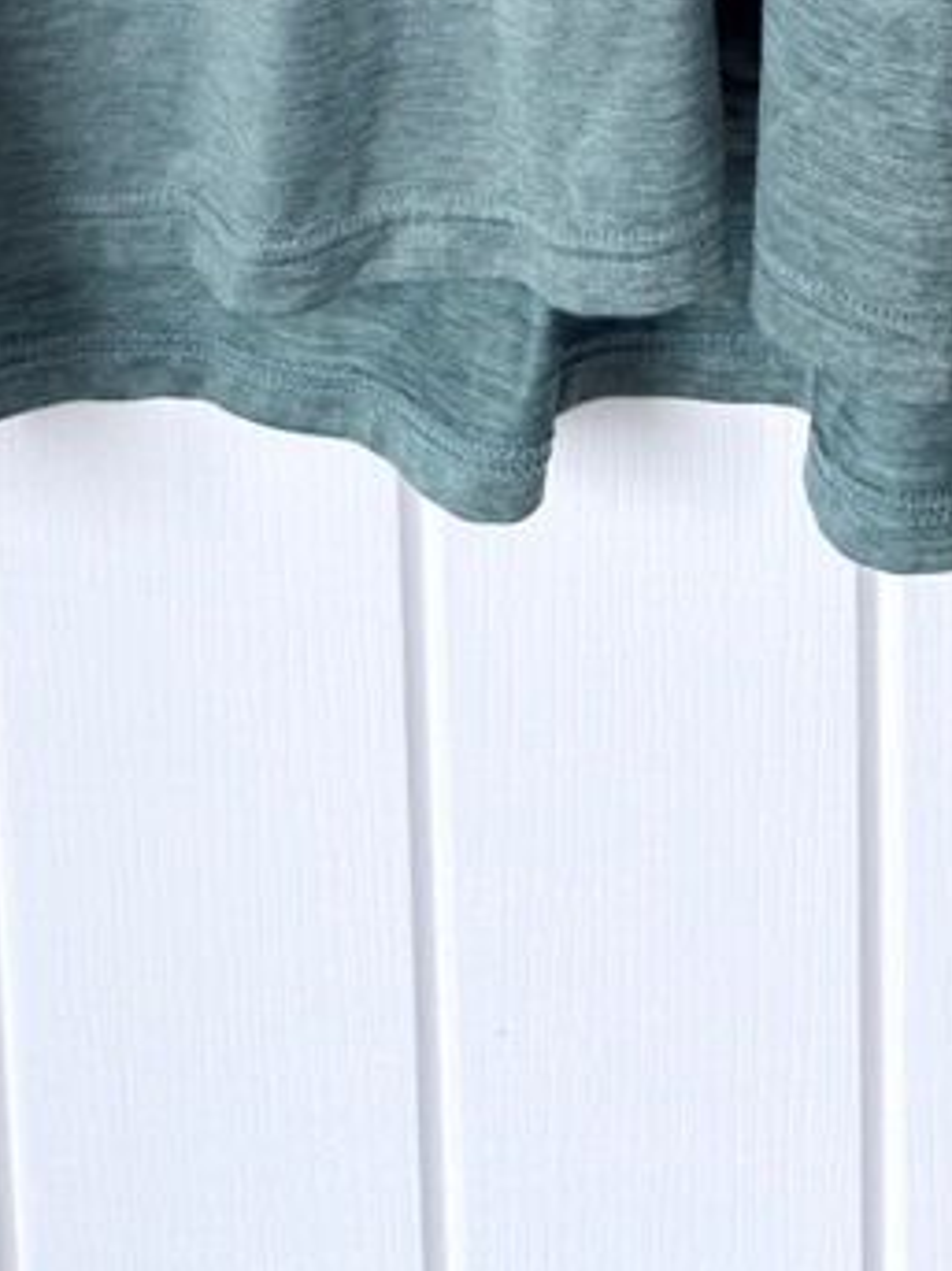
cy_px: -1504
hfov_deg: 13.2
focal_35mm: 112
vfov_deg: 13.9
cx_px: 730
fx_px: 4109
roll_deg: +0.8
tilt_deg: -10.8
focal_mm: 6.76
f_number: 1.78
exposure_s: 1/121
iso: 50
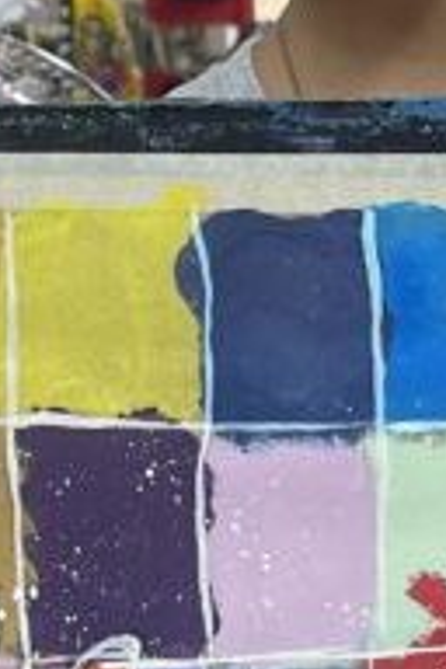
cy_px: 115
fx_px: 2620
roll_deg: +0.4
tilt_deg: -2.5
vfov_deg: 14.5
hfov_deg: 9.7
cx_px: 429
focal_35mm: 141
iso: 80
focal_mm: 5.1
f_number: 1.6
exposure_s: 1/100
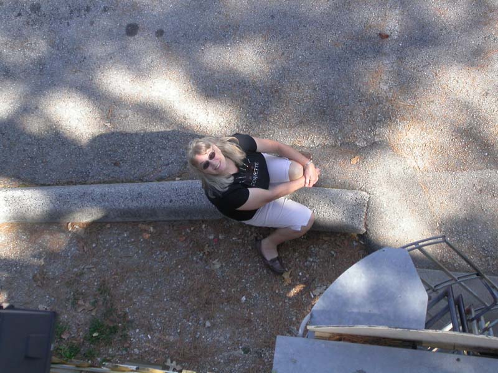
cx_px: 249
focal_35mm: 120
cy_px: 186
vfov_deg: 12.3
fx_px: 1726
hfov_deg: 16.4
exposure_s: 1/150
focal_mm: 24.8
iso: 100
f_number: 4.3
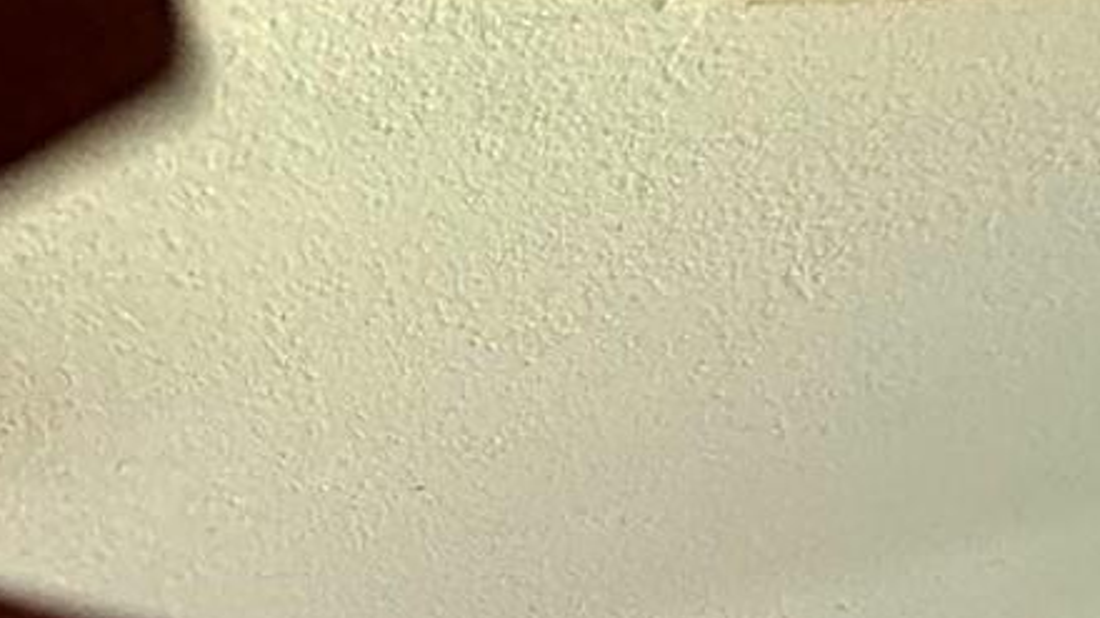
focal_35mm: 71
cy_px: 1897
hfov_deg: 24.2
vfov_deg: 10.8
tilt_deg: -6.7
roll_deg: -0.1
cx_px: -495
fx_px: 2070
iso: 320
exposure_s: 1/120
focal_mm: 2.22
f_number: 2.2
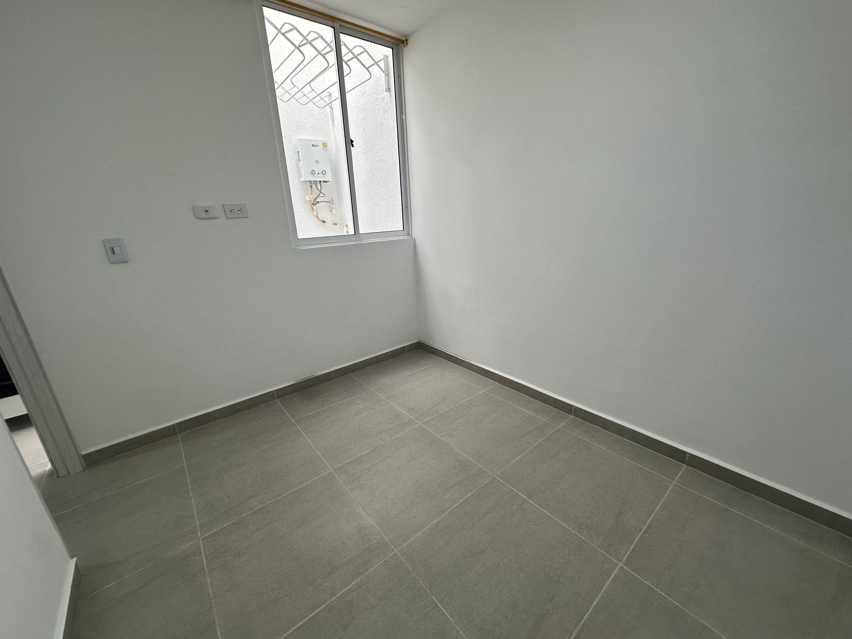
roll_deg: +2.7
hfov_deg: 102.1
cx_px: 426
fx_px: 345
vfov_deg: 85.7
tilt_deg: -17.2
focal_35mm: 14
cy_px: 320
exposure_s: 1/120
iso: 160
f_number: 2.2
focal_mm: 2.22
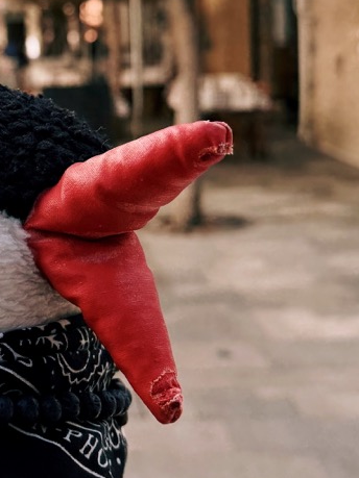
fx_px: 927
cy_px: 140
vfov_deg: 28.7
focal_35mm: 67
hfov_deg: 21.3
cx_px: 17
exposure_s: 1/3279
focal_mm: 6.76
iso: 80
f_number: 1.78
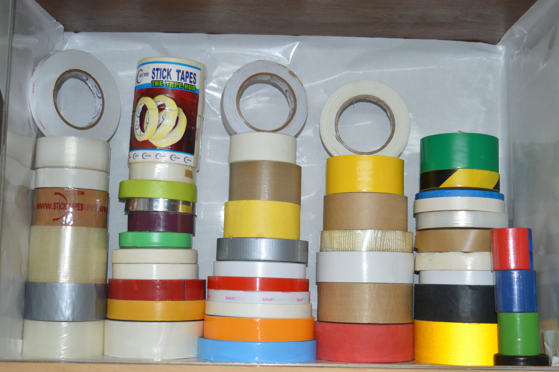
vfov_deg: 25.7
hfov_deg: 37.9
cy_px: 186
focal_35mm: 52
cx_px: 280
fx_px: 814
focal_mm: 35
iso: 720
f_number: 4.5
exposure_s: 1/60
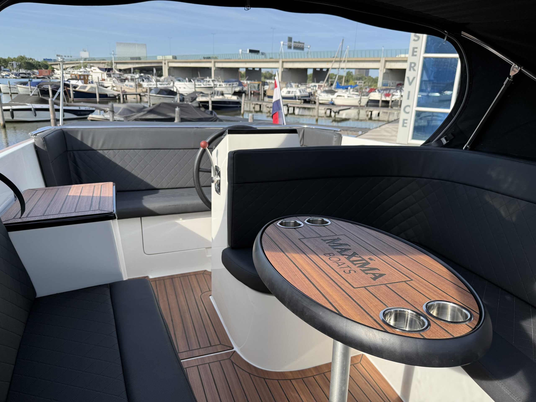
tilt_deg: -17.5
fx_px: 372
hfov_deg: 71.6
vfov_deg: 56.8
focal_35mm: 24
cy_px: 201
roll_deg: -2.1
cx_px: 268
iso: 80
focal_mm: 6.76
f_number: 1.78
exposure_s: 1/2110
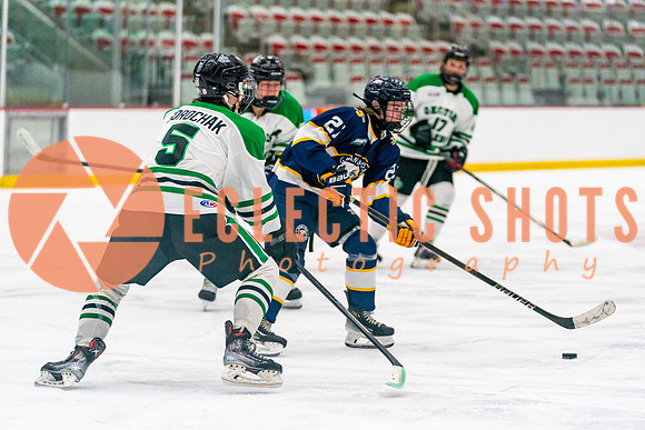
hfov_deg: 12.2
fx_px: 3007
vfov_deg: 8.2
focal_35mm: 168
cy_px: 231
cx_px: 352
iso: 4000
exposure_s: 1/1600
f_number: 2.8
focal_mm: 135
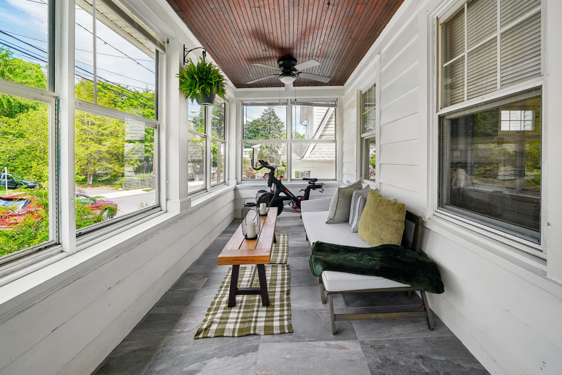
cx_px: 293
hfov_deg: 104.2
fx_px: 219
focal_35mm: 14
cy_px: 162
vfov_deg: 80.8
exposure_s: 1/60
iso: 100
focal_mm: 12
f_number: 8
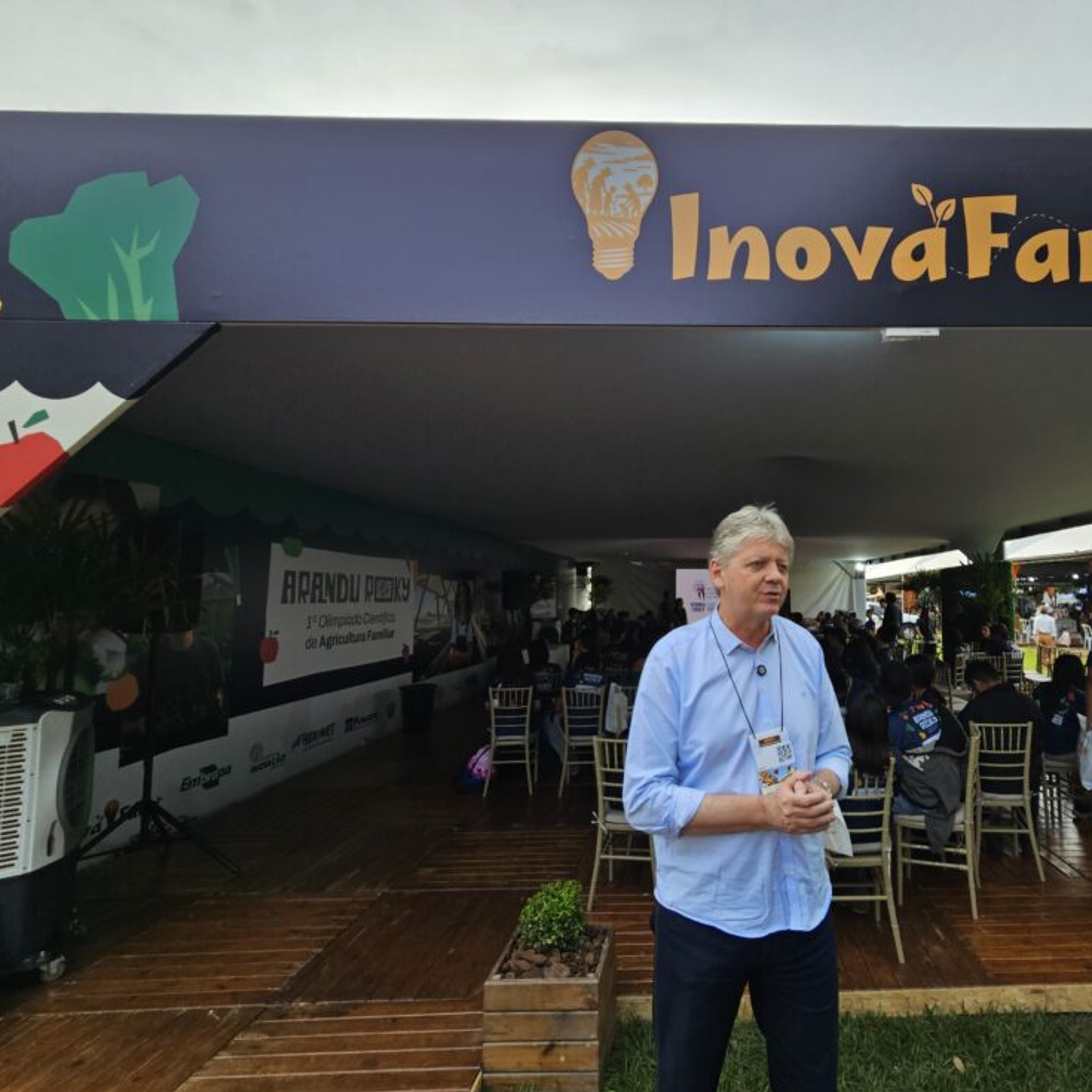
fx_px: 571
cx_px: 721
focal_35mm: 16
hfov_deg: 84.6
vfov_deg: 87.4
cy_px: 535
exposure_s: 1/359
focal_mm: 2.2
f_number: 2.2
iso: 50
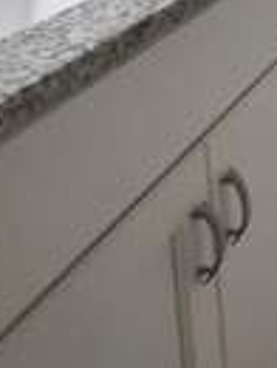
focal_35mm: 64
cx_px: 546
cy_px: -116
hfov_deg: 17.2
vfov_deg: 25.7
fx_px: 681
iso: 250
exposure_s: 1/50
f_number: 2.2
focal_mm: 1.8
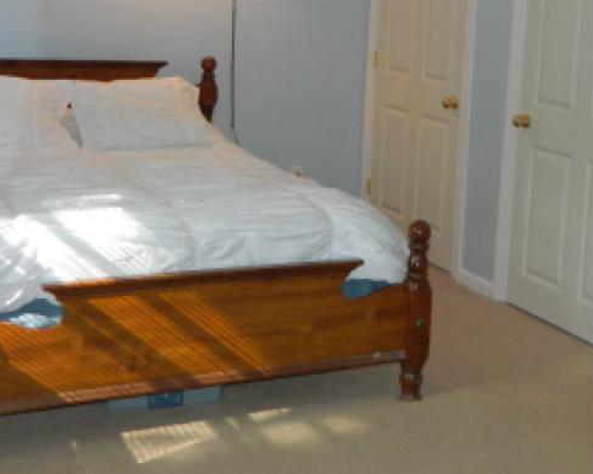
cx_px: 371
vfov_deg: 25.8
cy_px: 110
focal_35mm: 58
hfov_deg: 32.3
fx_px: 1018
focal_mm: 5.1
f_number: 3.2
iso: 200
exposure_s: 1/30
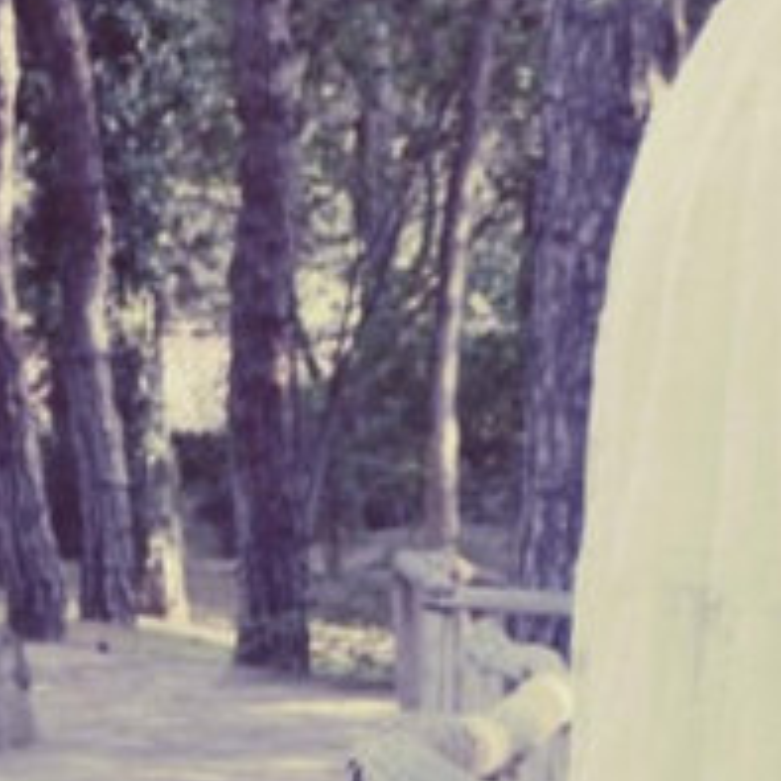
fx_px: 4646
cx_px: 1497
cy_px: 400
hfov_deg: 9.1
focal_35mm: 182
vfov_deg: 9.6
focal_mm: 22
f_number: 4
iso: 800
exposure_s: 1/200
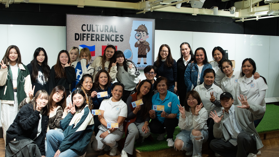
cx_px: 133
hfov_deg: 50.5
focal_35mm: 40
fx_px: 296
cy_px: 87
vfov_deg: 29.7
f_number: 2.8
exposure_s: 1/250
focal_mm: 24
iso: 1000
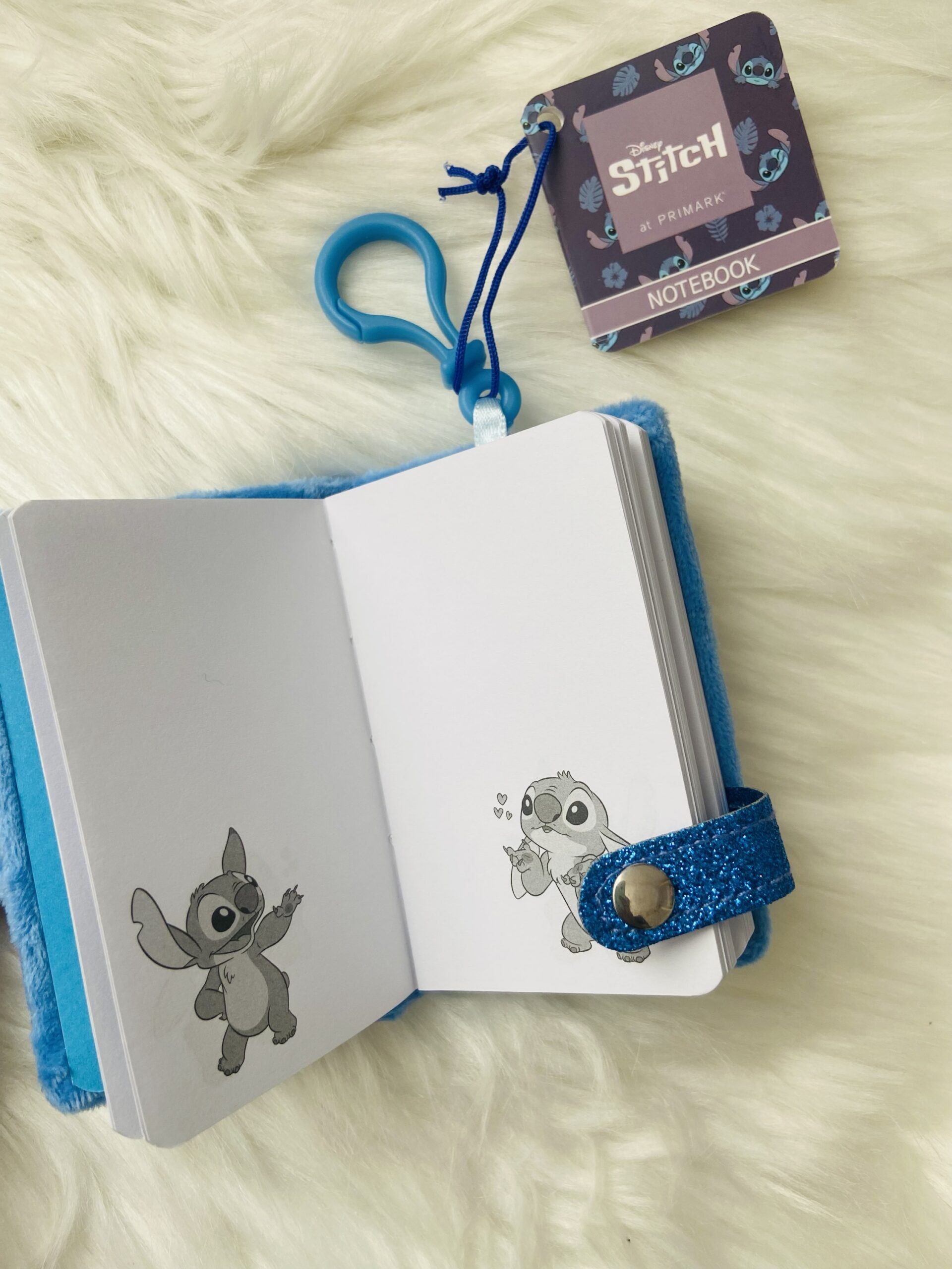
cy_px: 634
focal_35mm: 26
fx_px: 953
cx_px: 476
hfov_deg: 53.1
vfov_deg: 67.3
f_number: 1.8
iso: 50
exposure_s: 1/121
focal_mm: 4.25
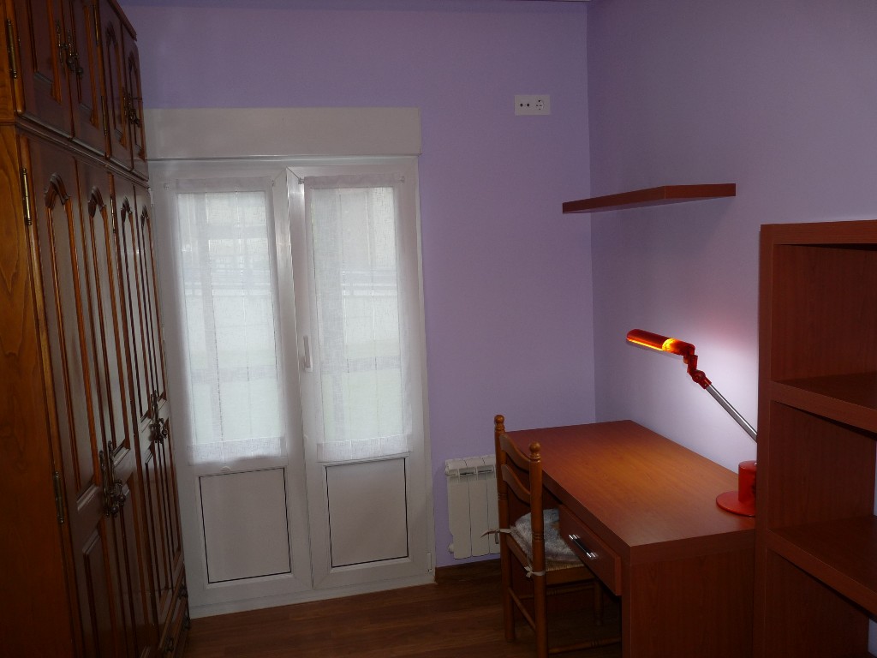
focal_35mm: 27
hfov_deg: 65.3
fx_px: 684
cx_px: 438
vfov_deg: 51.4
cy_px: 329
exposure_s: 1/30
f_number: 2.8
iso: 100
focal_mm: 4.8
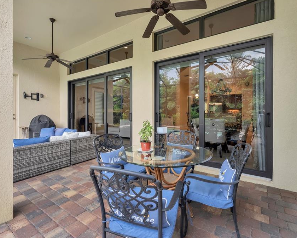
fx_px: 141
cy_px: 118
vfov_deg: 80.4
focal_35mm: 16
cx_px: 154
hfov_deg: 93.1
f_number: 11
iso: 160
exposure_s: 1/3
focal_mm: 14
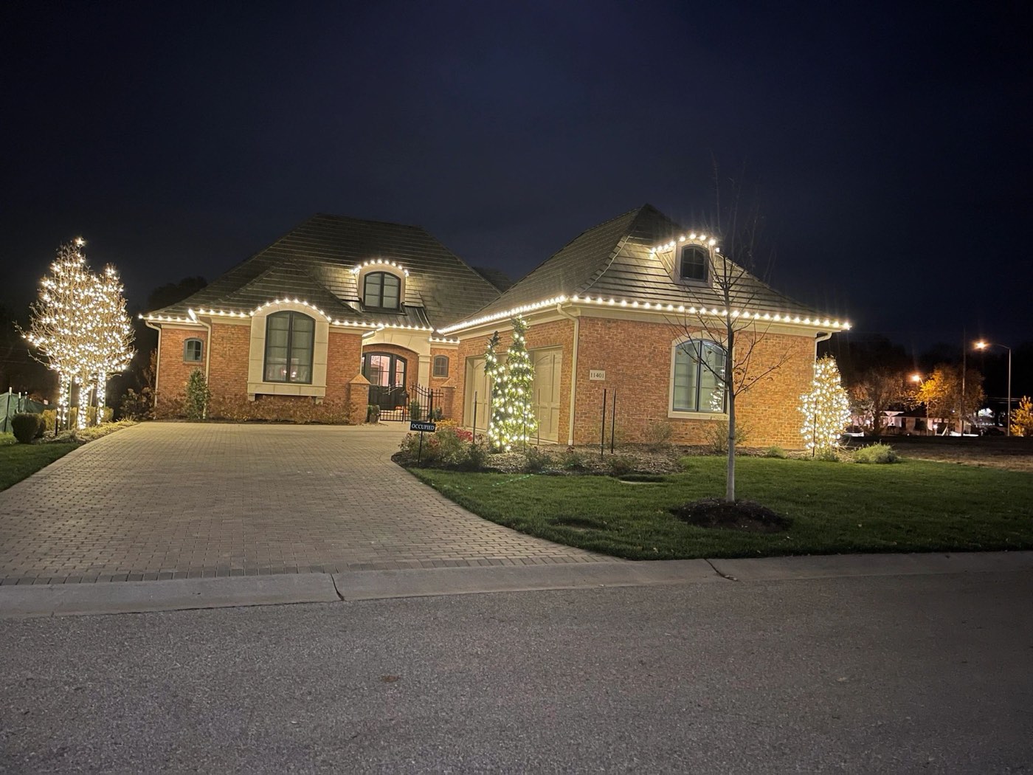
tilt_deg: +0.8
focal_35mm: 26
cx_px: 516
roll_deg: -3.0
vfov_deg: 53.1
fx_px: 776
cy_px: 388
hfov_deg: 67.3
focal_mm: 5.1
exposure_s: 1/12
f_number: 1.6
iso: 640
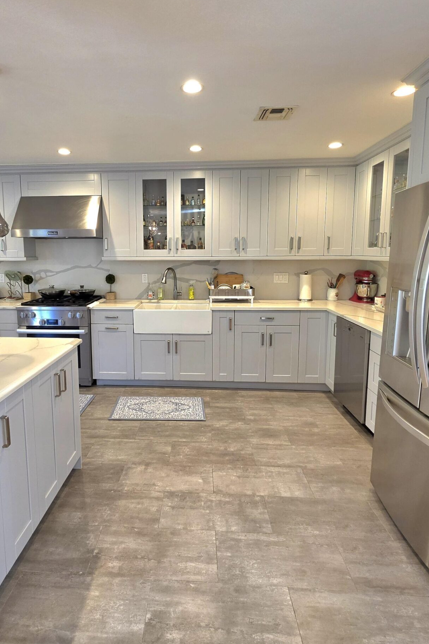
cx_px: 175
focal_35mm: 19
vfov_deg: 86.8
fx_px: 340
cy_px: 306
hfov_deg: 64.1
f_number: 1.9
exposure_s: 1/120
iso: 250
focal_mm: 2.2
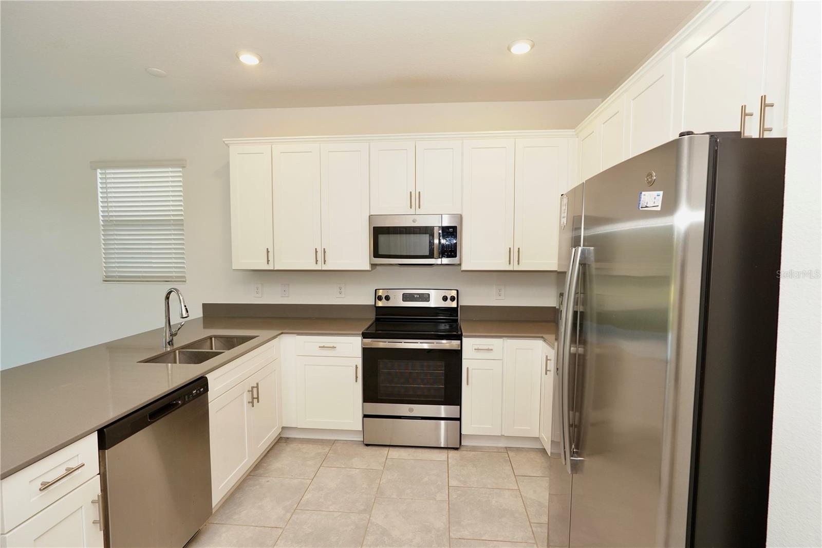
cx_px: 411
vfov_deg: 72.0
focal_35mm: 16
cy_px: 274
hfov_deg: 95.0
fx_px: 377
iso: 400
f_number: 4.5
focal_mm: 11
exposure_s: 1/60
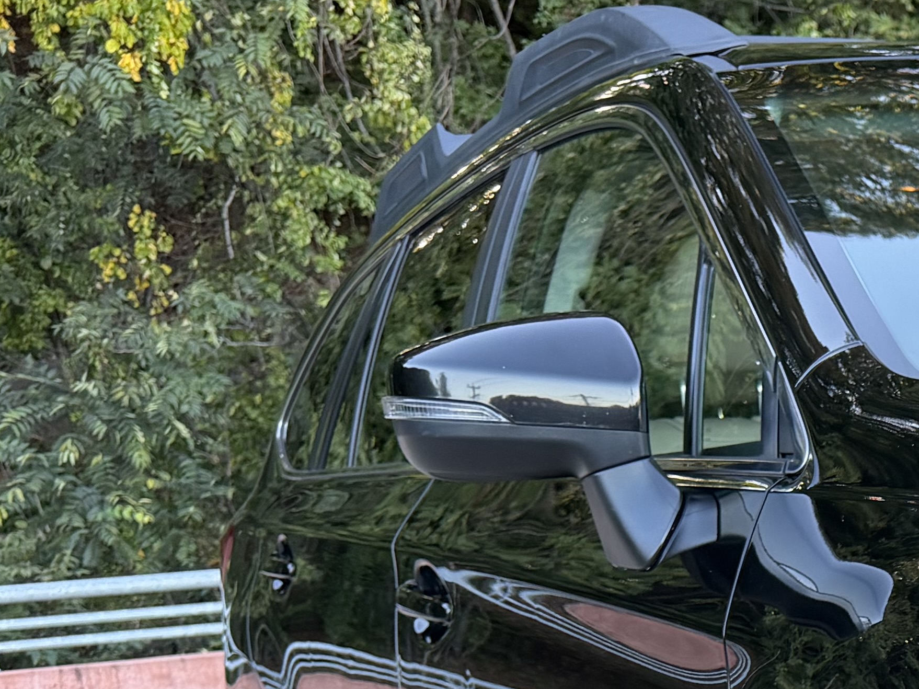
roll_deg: +4.5
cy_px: 1009
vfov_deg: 17.2
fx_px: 2070
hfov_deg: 21.3
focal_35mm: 78
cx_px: 1360
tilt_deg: -13.1
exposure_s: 1/185
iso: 125
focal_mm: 6.76
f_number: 1.78
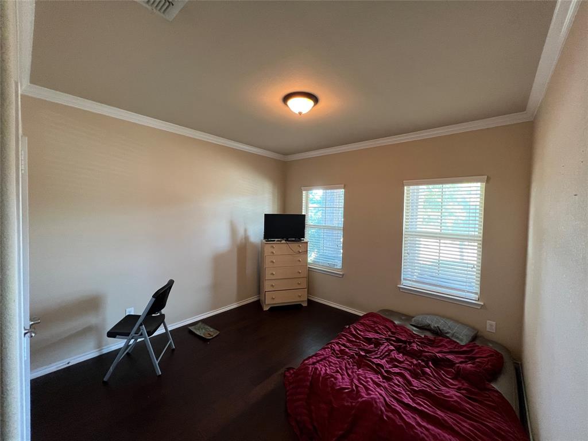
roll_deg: -1.3
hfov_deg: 106.2
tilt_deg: -2.1
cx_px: 294
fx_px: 221
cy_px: 220
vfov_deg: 89.9
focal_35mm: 13
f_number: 1.8
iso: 320
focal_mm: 1.57
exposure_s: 1/60
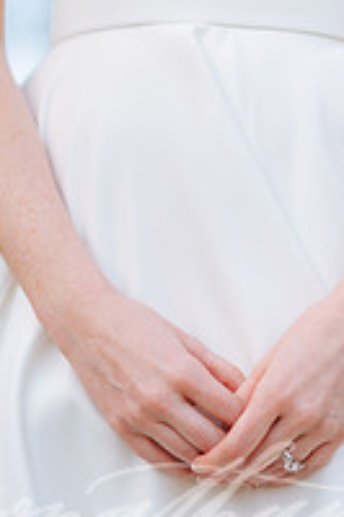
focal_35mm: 191
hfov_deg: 7.2
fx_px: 2742
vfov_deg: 10.7
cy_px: 41
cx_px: 219
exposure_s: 1/1250
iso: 100
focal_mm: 85
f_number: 2
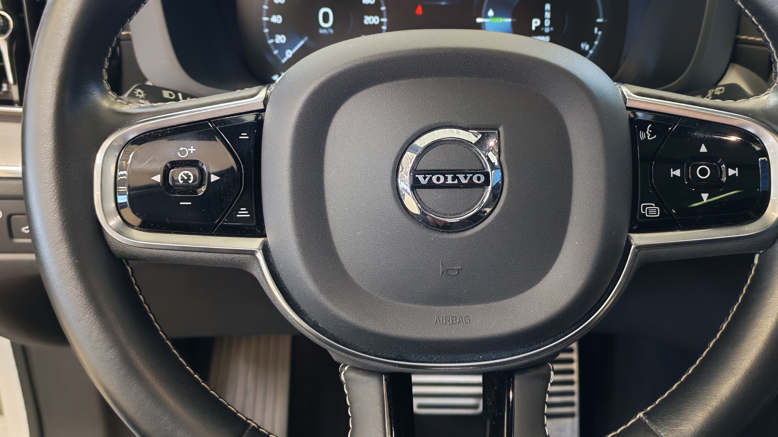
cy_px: 159
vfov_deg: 27.0
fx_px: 908
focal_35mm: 44
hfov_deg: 46.2
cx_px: 455
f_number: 1.9
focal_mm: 6.12
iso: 720
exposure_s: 1/50
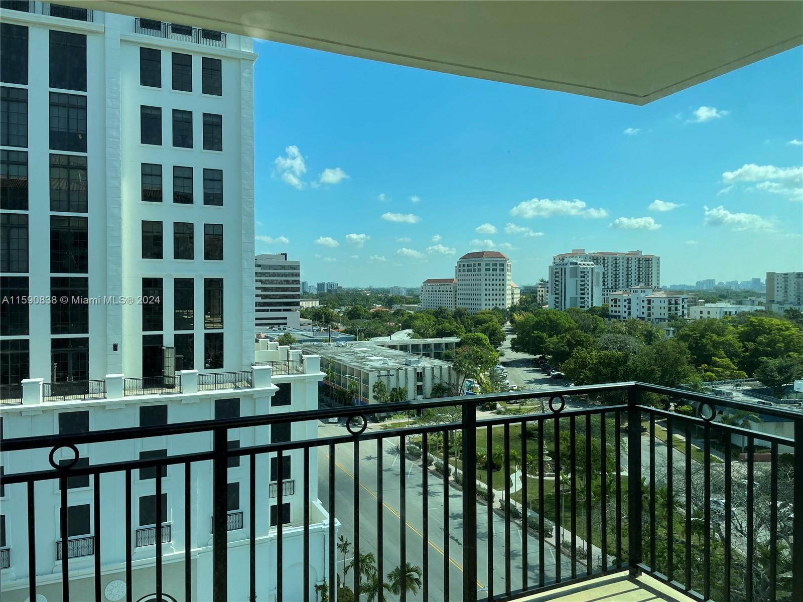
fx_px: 603
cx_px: 402
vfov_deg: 53.1
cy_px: 301
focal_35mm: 26
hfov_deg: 67.3
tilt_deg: -1.3
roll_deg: +0.3
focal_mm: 4.2
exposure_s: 1/2398
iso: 32
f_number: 1.6
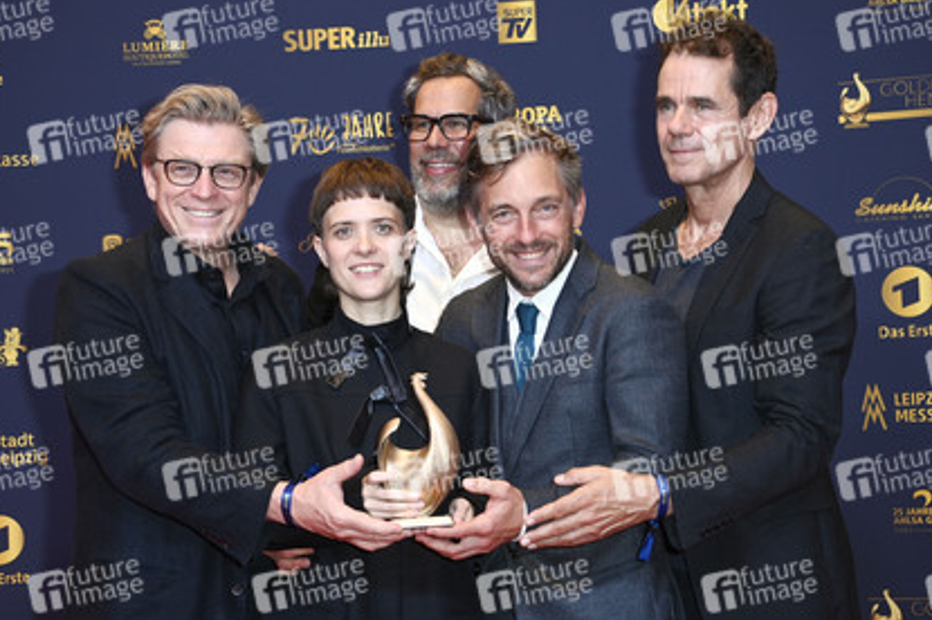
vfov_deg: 21.5
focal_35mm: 63
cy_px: 306
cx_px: 475
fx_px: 1630
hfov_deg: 31.9
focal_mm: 58
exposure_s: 1/200
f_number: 5.6
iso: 1000
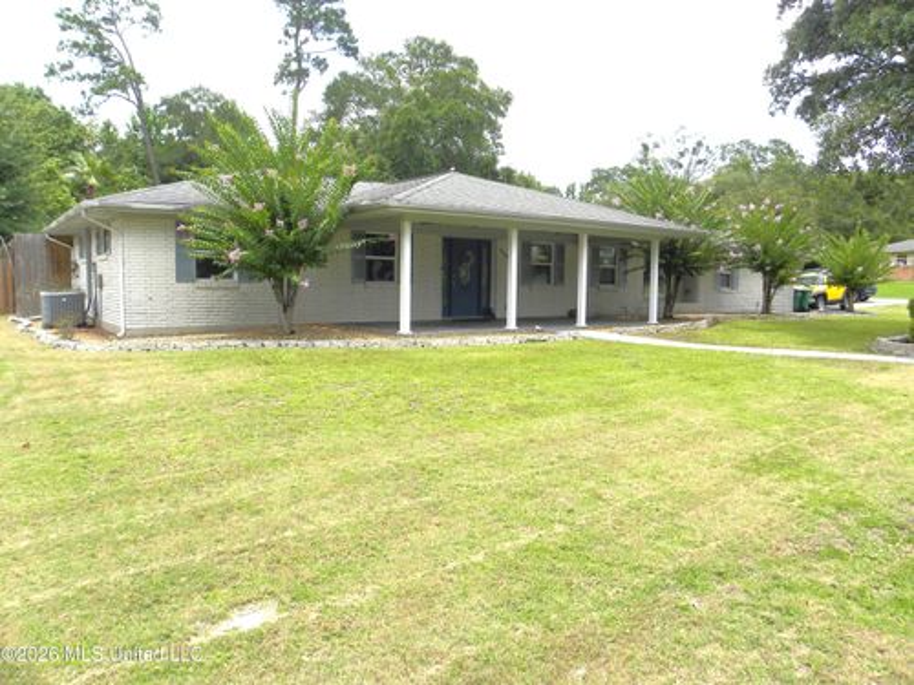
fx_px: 687
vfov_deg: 53.1
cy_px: 342
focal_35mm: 26
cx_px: 457
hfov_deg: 67.3
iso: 64
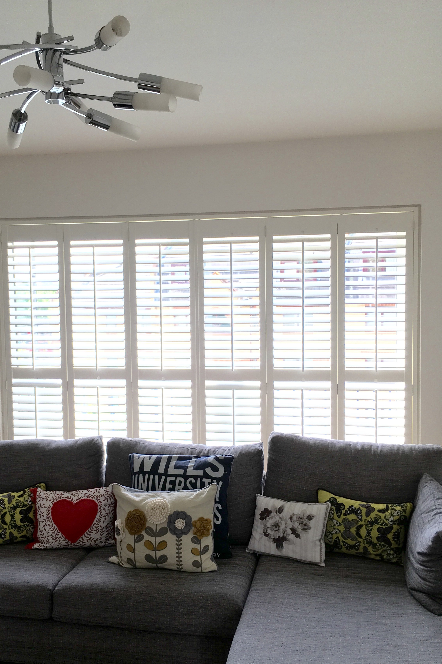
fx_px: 663
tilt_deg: -3.6
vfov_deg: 53.1
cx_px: 189
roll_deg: +1.1
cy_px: 338
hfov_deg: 36.8
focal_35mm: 36
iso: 25
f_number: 2.2
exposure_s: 1/110
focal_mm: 4.15
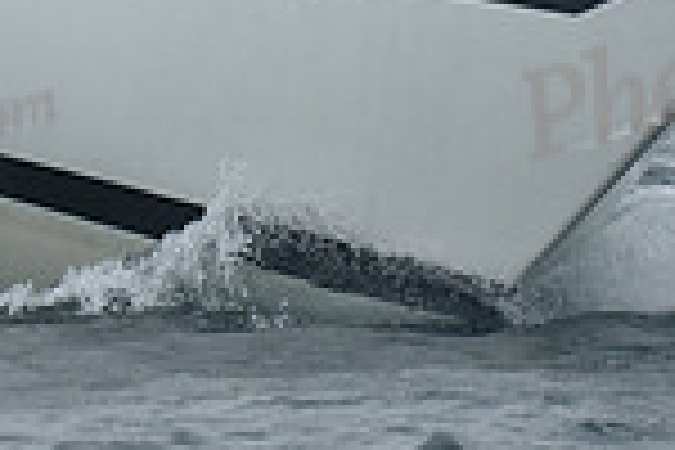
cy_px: -128
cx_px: 292
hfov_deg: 2.7
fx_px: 14493
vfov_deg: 1.8
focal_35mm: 773
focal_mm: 200
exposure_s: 1/1000
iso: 320
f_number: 7.1
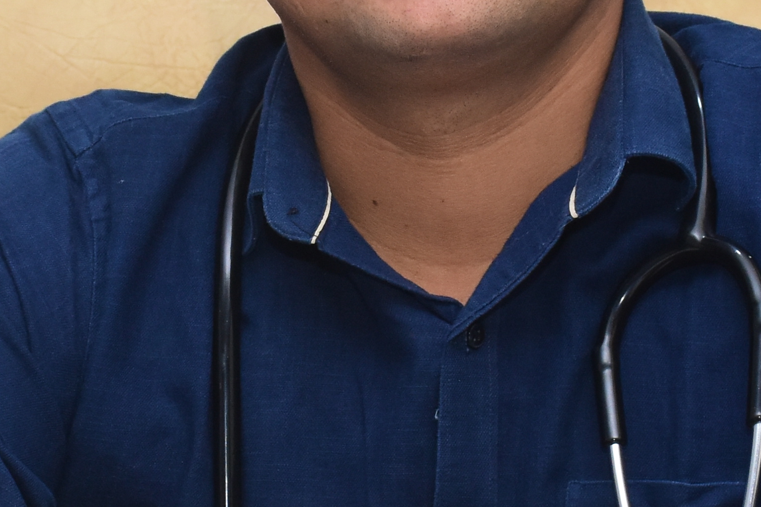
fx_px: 3953
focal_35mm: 187
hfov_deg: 11.0
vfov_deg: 7.3
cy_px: 223
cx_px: 297
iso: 800
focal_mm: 32
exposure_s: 1/125
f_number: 5.6
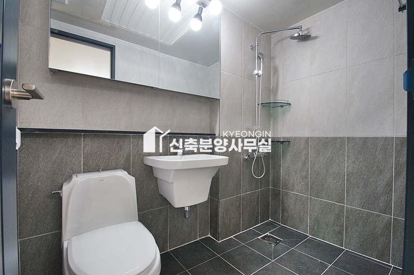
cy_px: 138
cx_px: 207
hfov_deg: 100.4
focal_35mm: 15
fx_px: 172
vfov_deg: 77.2
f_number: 9
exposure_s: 1/20
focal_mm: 10
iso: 800
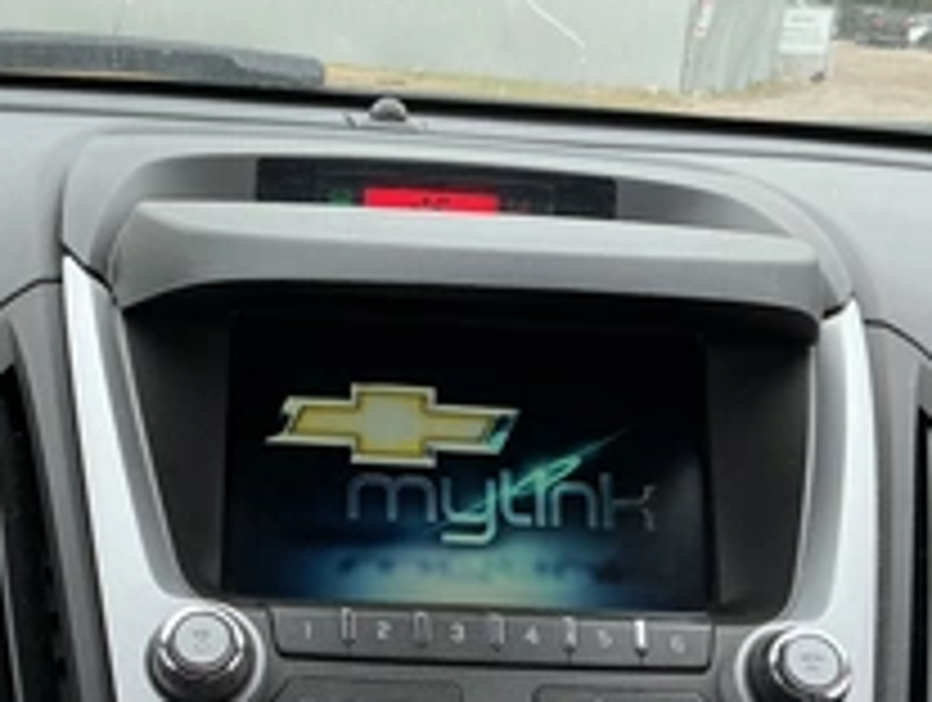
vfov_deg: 26.5
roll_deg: -2.8
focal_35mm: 54
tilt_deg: -20.3
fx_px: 1456
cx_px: 351
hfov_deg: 35.3
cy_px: 576
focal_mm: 3
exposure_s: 1/318
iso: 25
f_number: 1.8
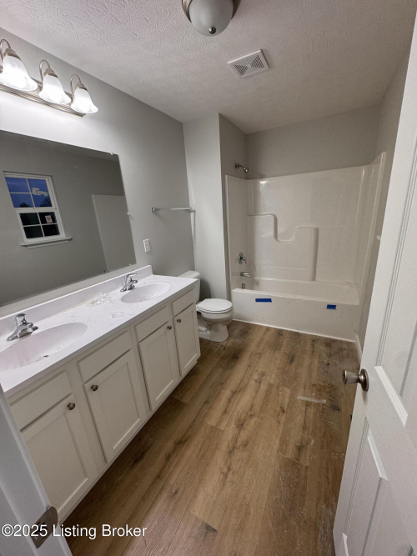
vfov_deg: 102.1
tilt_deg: -16.6
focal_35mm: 14
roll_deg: +3.6
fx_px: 225
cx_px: 208
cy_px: 278
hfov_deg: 85.7
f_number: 2.2
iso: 160
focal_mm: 2.22
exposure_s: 1/120
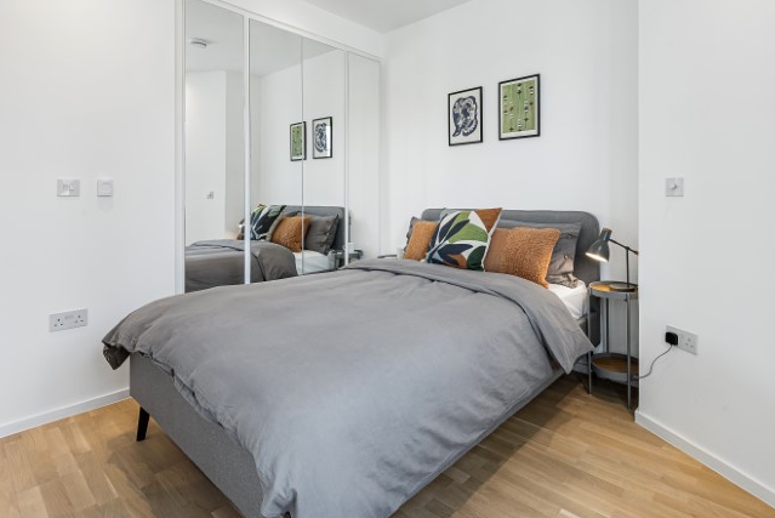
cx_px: 432
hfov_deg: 89.6
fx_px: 388
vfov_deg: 67.3
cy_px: 229
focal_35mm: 18
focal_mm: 16
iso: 320
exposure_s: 1/10
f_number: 10
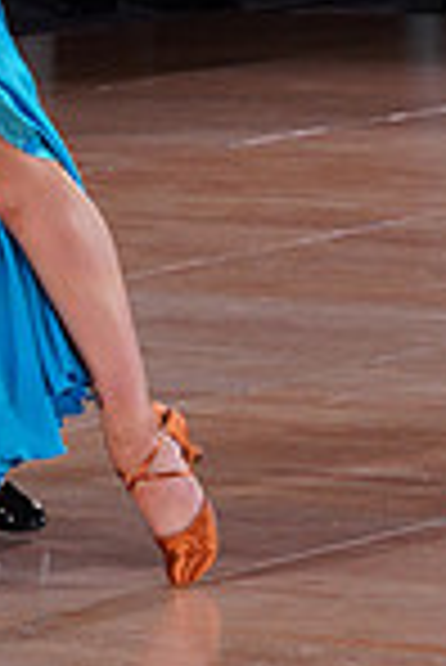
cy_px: -436
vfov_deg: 4.9
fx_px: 7638
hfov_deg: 3.3
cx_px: -345
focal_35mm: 412
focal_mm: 105
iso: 1600
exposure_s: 1/160
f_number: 5.6
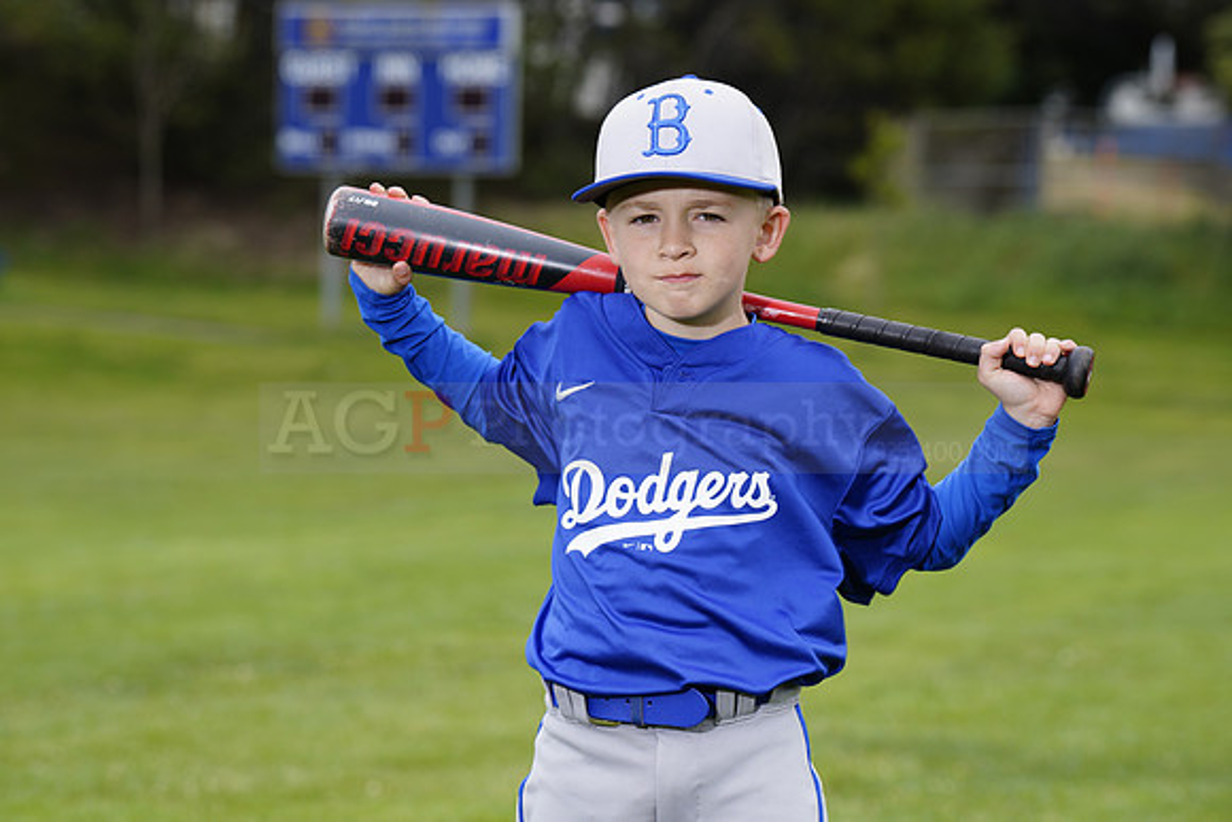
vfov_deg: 9.8
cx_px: 616
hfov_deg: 14.7
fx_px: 4792
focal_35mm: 140
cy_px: 411
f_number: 6.3
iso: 100
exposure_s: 1/250
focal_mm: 140
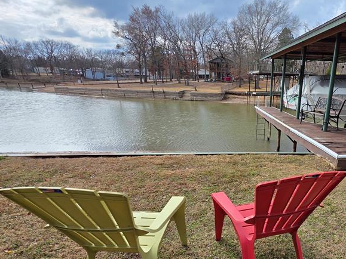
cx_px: 246
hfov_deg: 70.4
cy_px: 187
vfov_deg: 56.6
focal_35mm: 23
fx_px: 230
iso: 40
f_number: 1.9
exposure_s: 1/1951
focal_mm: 2.2
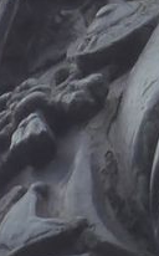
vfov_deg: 1.1
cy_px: 441
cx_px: -82
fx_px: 12755
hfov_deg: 0.7
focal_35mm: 1832
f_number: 5.6
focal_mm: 35.8
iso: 125
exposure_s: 1/125
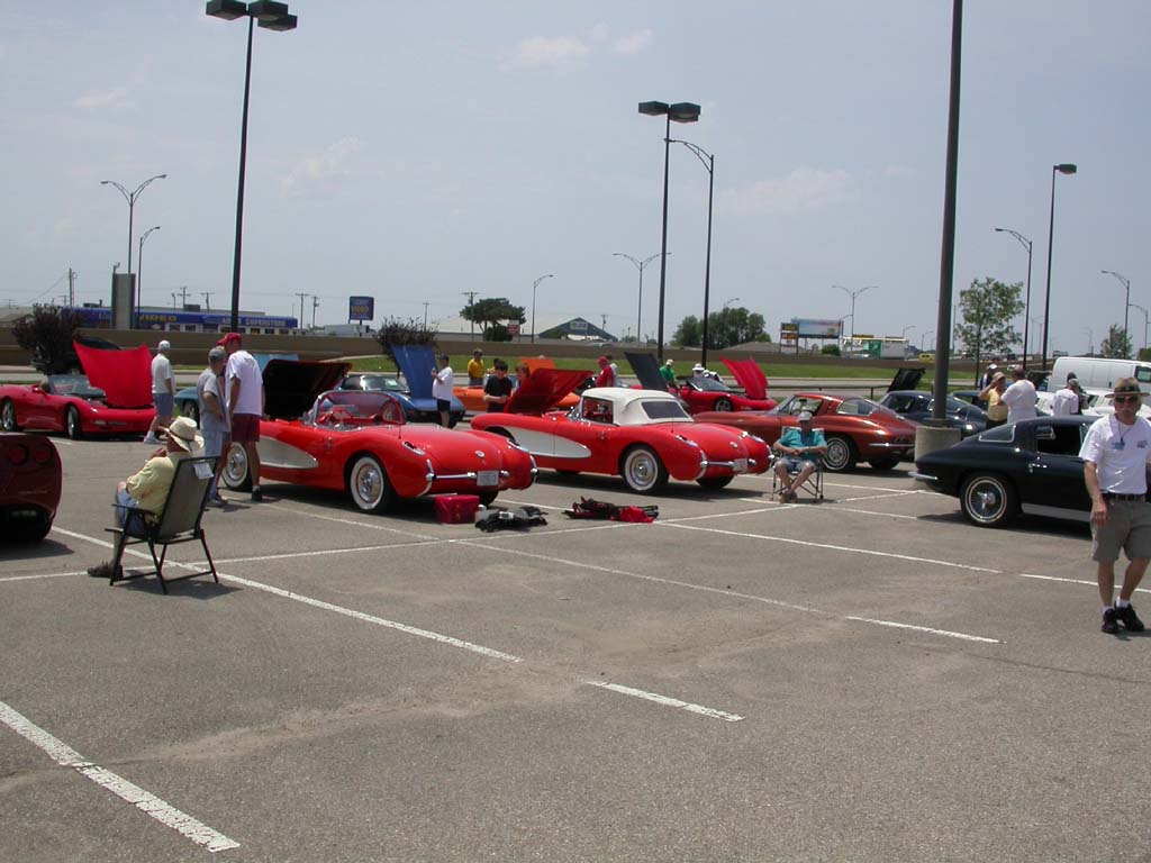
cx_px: 576
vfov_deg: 37.7
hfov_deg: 49.0
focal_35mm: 38
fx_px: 1264
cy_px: 432
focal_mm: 7.85
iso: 100
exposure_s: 1/590
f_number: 7.5
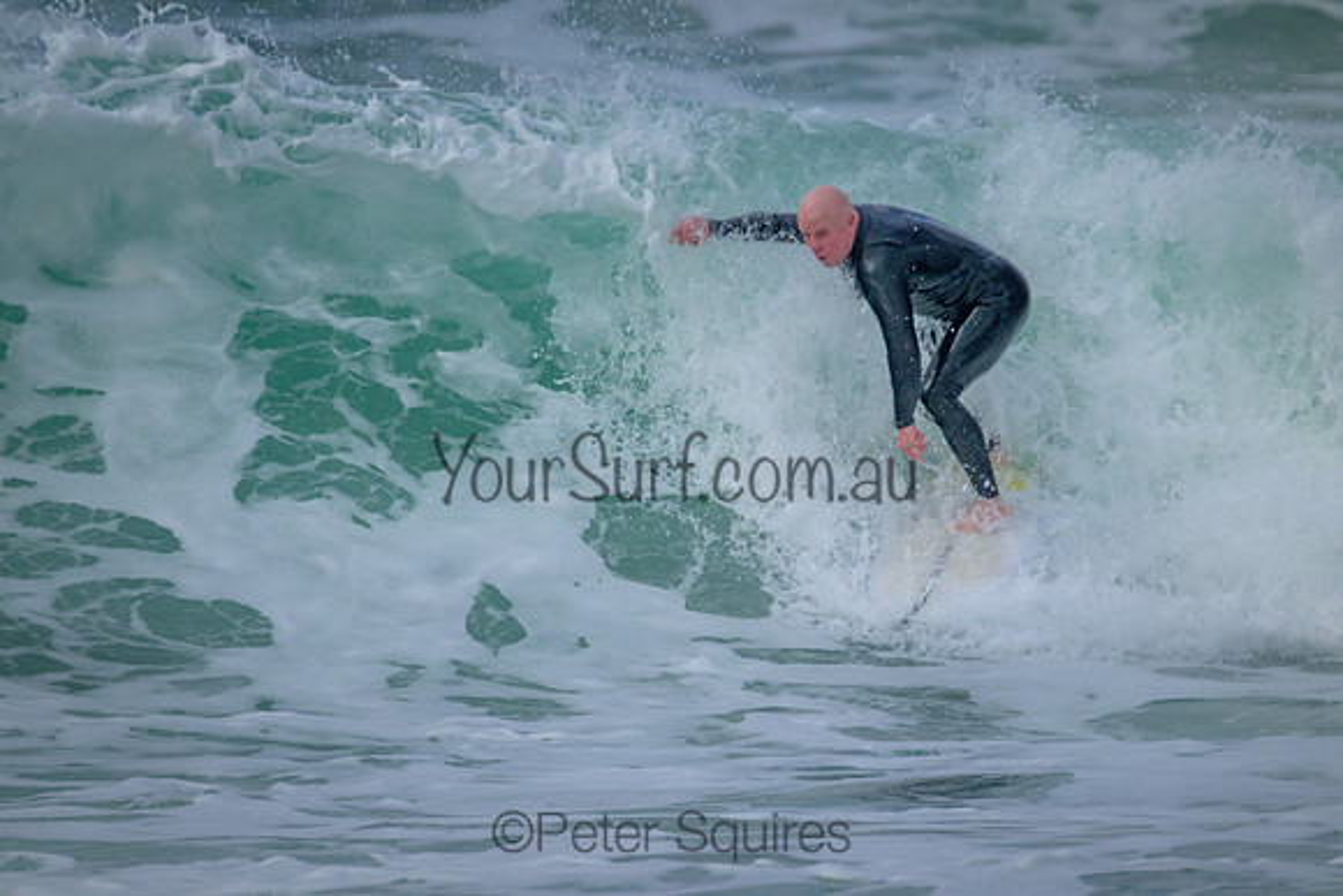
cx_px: 672
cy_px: 448
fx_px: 29850
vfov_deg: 1.7
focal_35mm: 800
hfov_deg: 2.6
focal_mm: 800
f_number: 11
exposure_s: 1/1600
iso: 1800
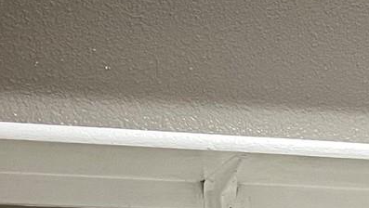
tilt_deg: -4.1
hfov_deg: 13.5
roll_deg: +0.6
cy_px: 508
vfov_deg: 7.7
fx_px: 1430
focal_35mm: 146
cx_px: 609
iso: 100
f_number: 1.6
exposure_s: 1/60
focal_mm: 5.1
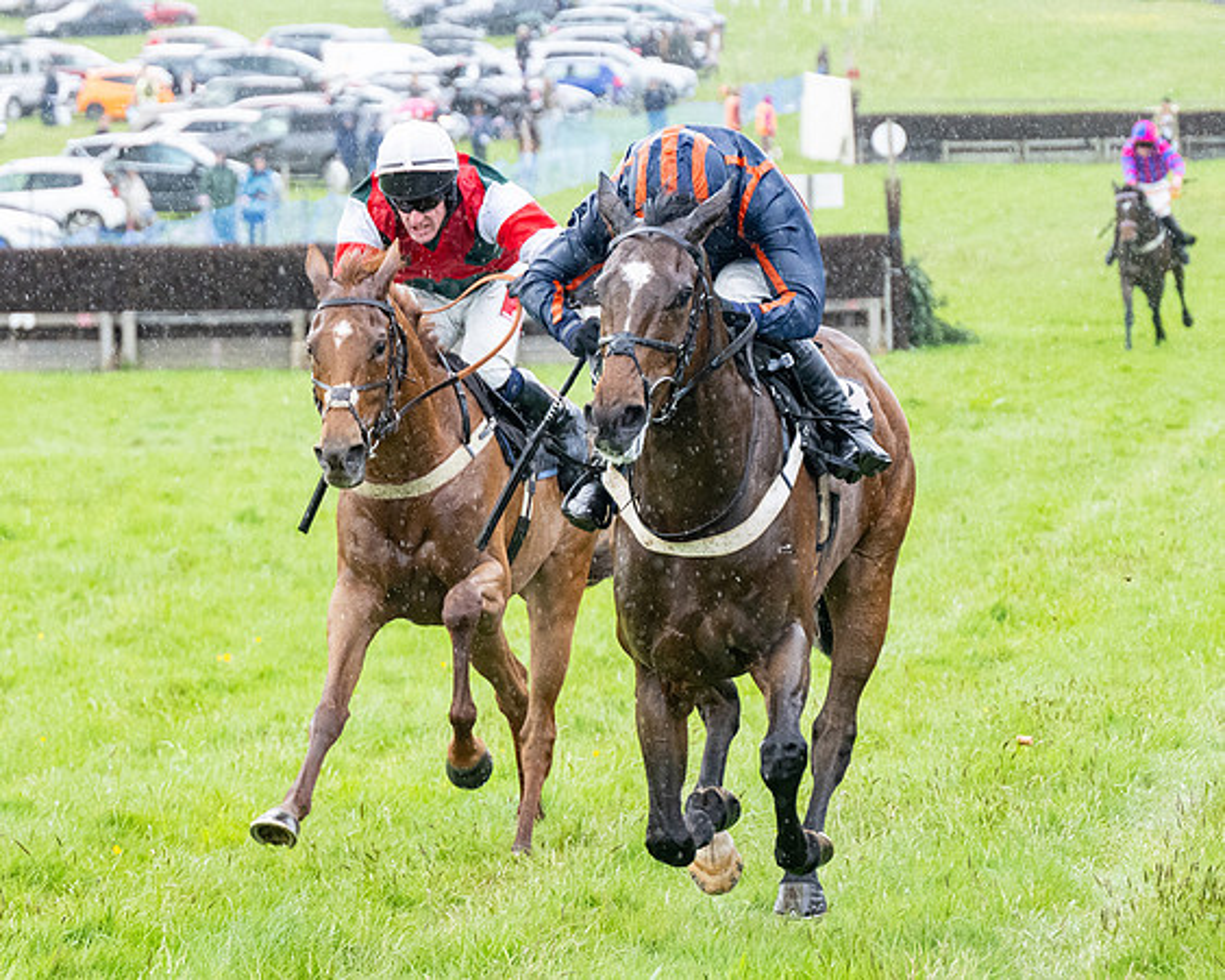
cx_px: 625
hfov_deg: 10.1
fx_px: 6910
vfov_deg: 8.1
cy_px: 508
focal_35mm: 191
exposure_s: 1/640
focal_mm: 98
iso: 2000
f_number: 4
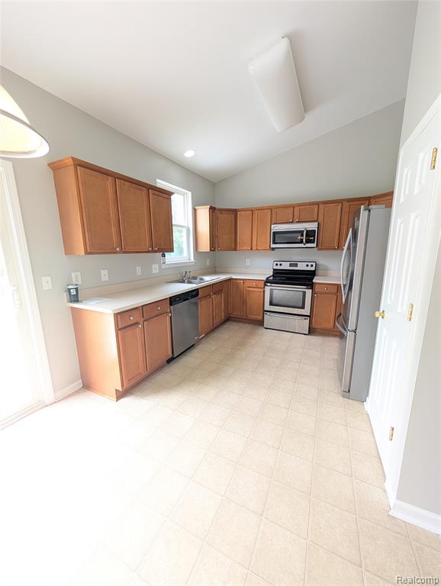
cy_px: 293
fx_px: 203
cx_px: 220
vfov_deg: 110.5
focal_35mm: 12
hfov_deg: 94.6
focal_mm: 2.02
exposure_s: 1/120
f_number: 1.7
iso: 139
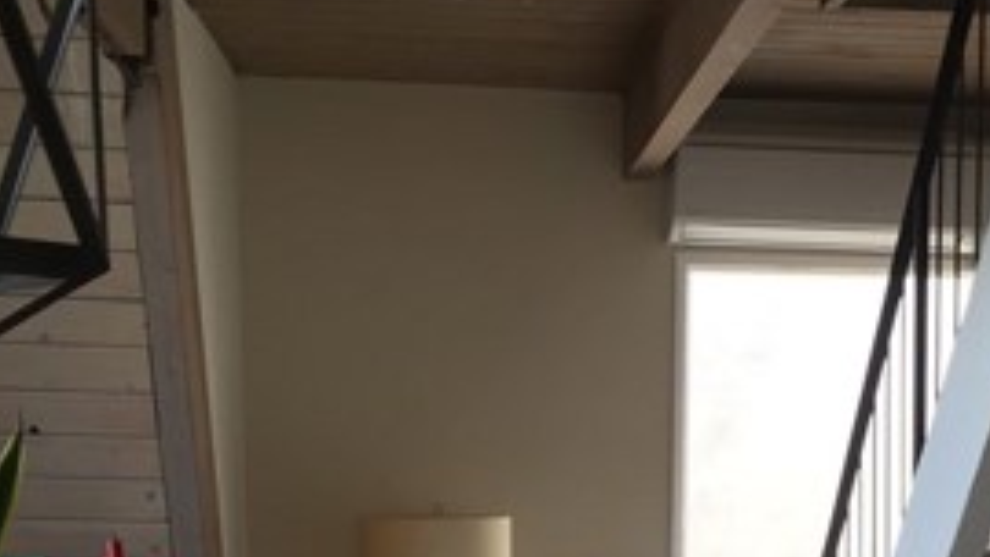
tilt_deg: -8.1
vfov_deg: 15.2
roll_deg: -2.2
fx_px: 1969
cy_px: 762
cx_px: 722
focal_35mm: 75
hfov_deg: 27.9
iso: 32
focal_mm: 4.15
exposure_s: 1/40
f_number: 2.2
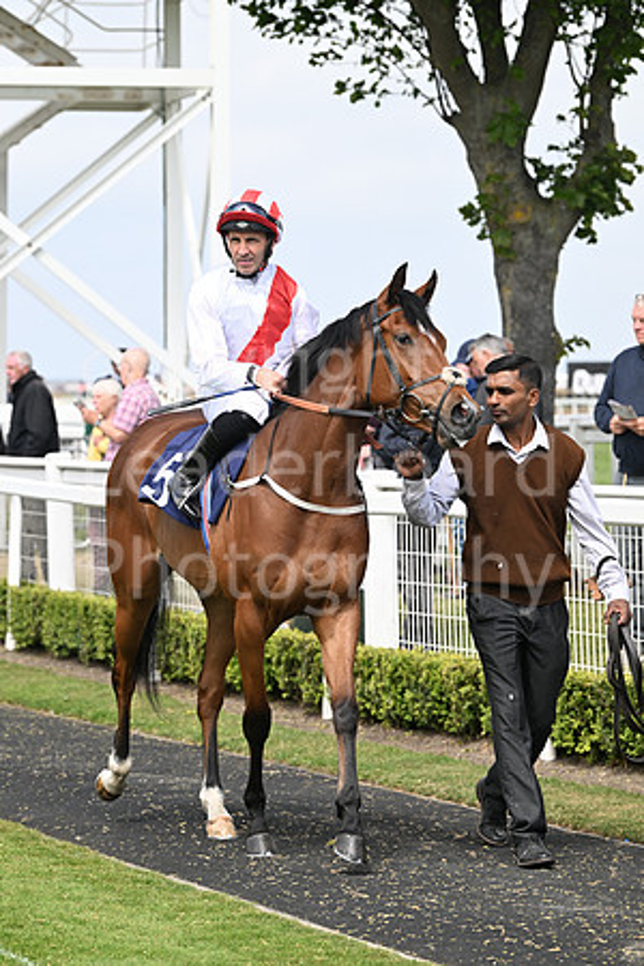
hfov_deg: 8.6
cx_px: 322
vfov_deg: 12.8
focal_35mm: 160
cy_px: 483
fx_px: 4293
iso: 400
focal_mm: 160
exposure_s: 1/1000
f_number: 6.3
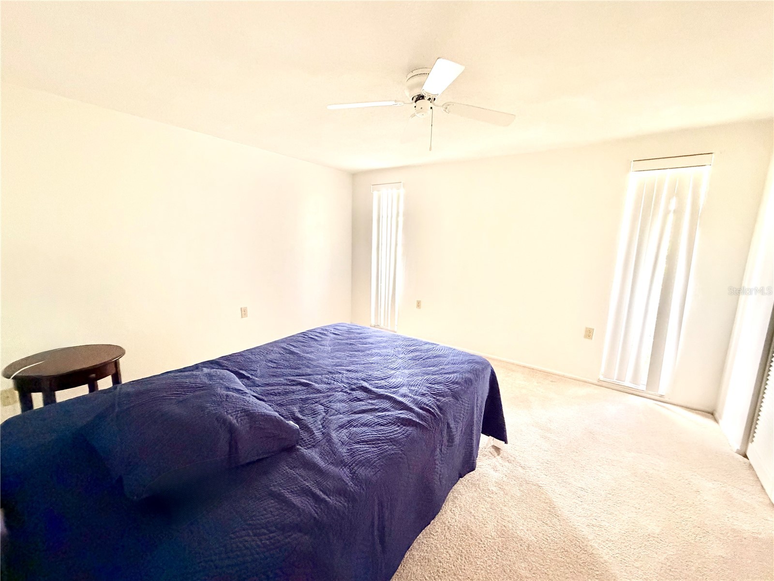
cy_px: 290
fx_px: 313
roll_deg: -1.2
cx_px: 387
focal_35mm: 14
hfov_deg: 102.1
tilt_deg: -8.8
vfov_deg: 85.7
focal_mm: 2.22
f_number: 2.2
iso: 640
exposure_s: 1/60
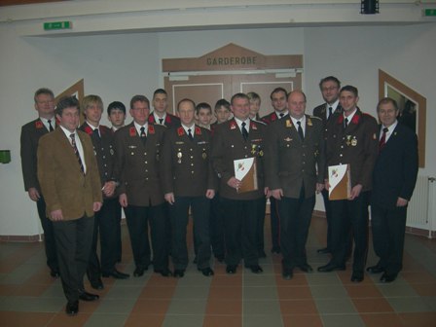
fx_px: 453
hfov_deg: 51.4
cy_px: 164
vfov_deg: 39.7
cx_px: 218
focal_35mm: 36
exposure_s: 1/60.1
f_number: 2.7
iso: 200
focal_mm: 7.5
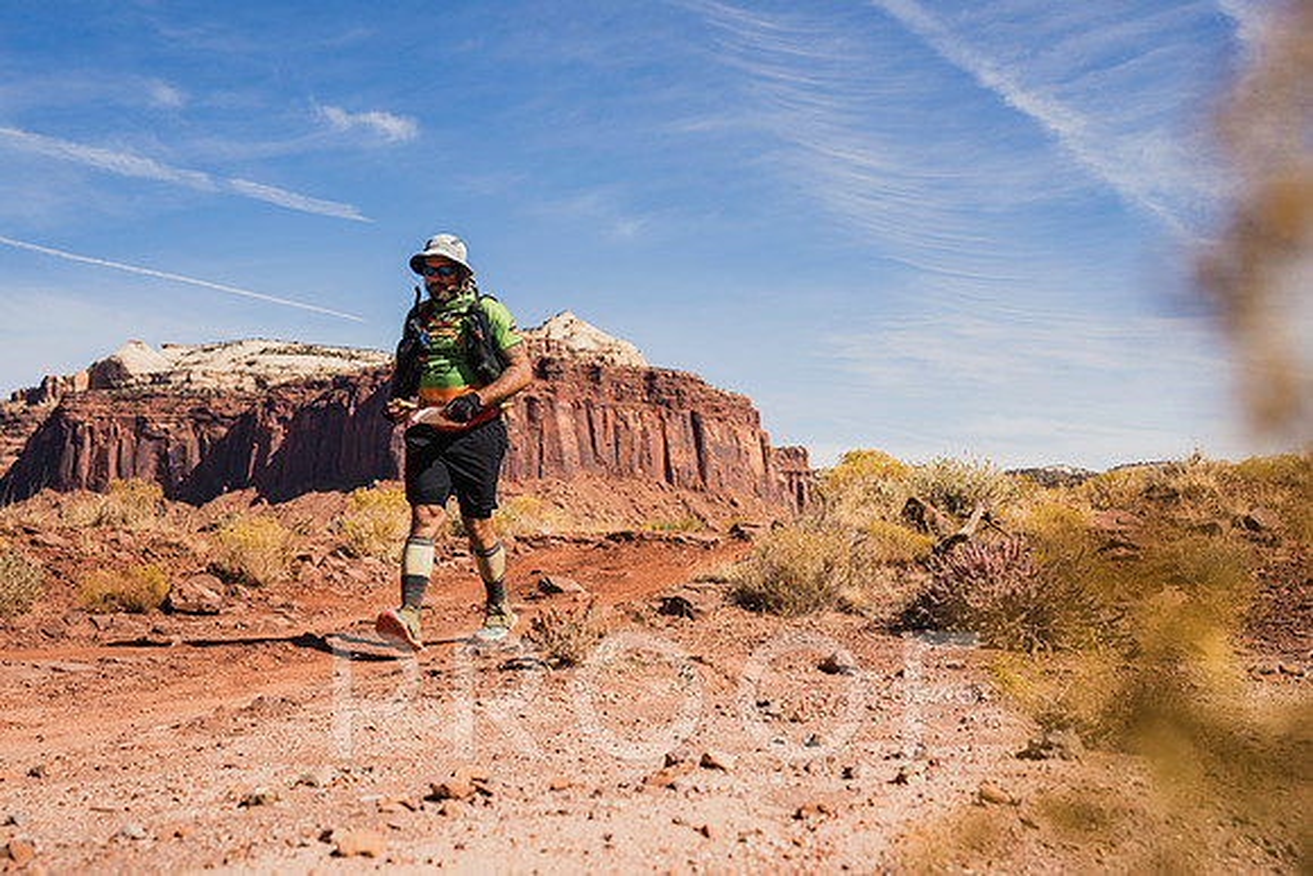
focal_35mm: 48
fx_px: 1767
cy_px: 439
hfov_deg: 40.8
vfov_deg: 27.8
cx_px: 685
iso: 160
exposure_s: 1/2000
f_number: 4.5
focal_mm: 45
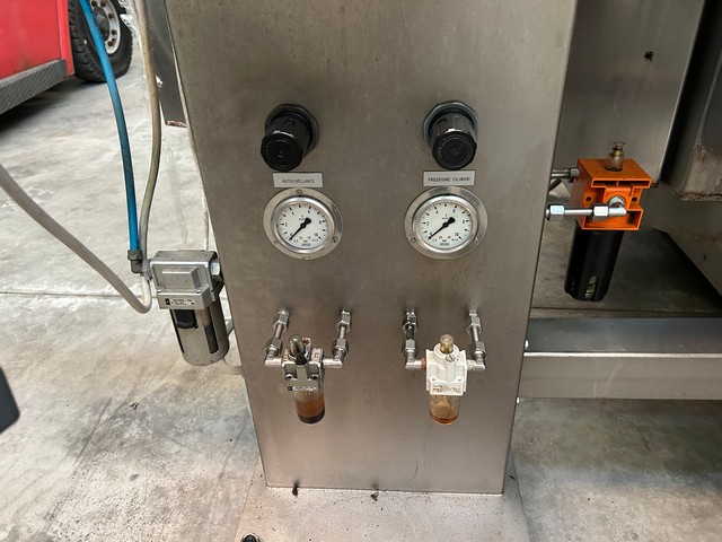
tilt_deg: -32.2
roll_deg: +2.1
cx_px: 361
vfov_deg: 53.1
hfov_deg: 67.3
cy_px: 271
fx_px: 542
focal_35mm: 26
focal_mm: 5.7
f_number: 1.5
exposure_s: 1/33
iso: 400
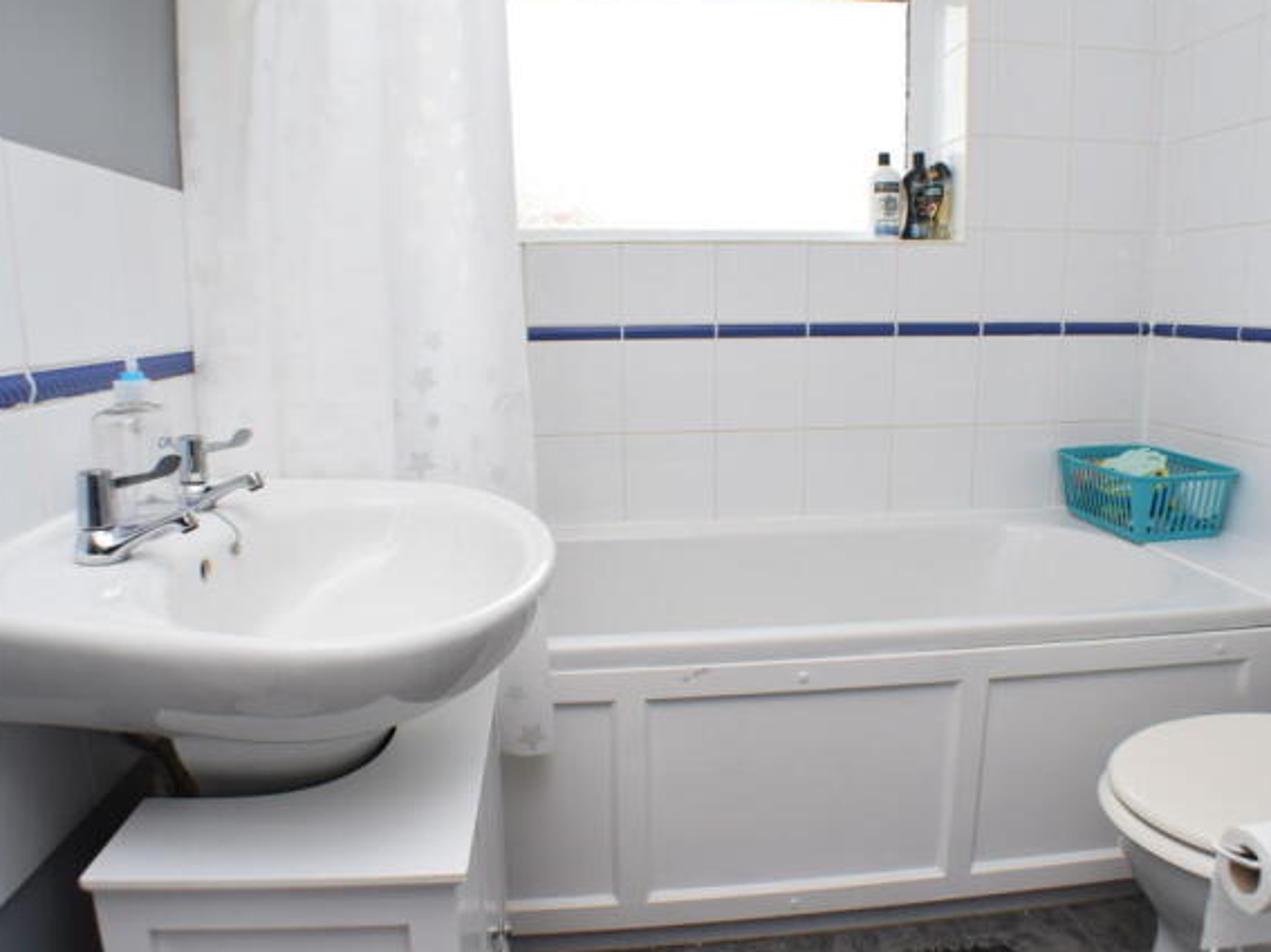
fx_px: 1101
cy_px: 476
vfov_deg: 46.8
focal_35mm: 30
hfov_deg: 60.0
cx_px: 647
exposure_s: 1/200
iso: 400
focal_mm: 18
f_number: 7.1
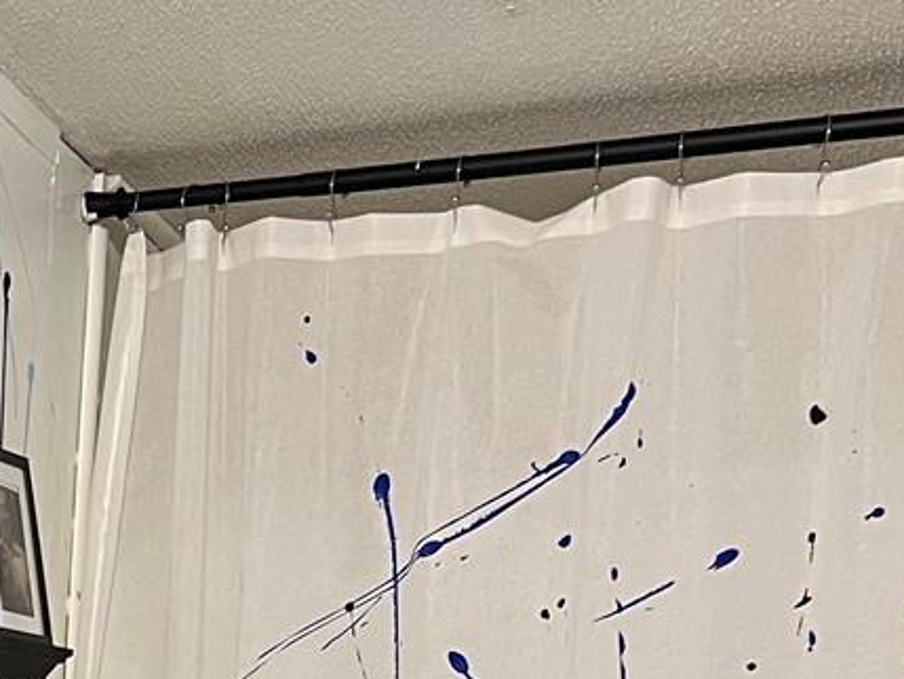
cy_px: 1078
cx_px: -430
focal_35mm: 97
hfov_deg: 18.1
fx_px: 2534
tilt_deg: -4.7
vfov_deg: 14.1
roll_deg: -2.0
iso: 125
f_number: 1.5
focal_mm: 5.7
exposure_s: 1/60
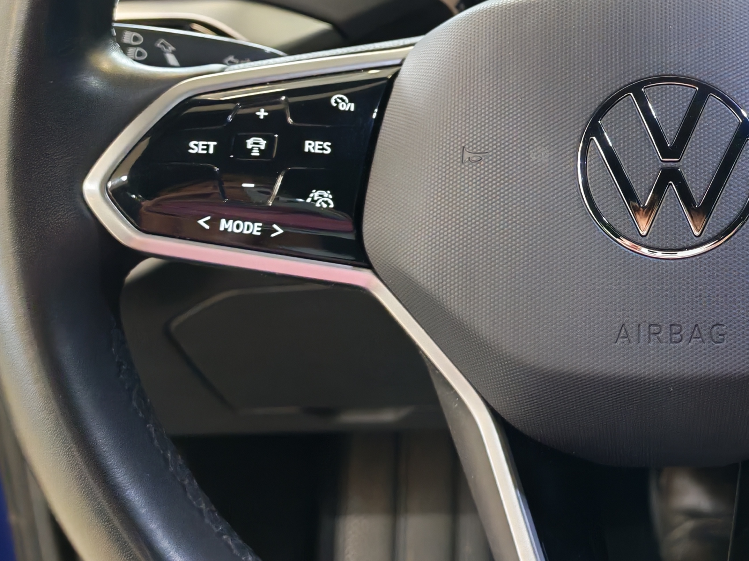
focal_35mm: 63
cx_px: 656
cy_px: 147
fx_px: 1363
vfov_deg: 23.1
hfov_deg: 29.6
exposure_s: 1/100
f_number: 1.9
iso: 800
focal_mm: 6.12
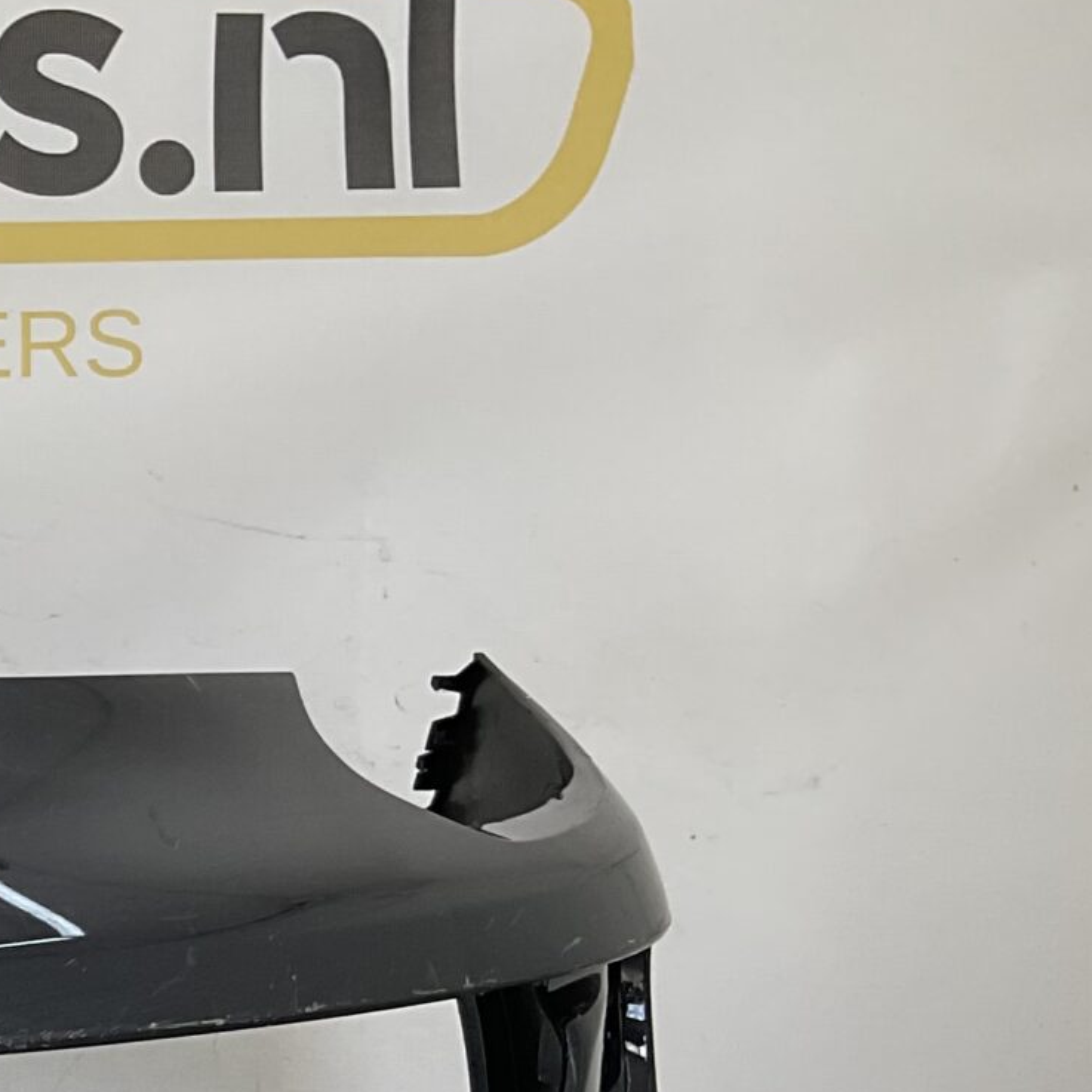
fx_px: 3176
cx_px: -802
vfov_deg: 19.0
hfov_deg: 16.6
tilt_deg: -9.2
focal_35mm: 89
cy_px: 1099
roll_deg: -0.3
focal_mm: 3
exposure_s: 1/378
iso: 16
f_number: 1.8
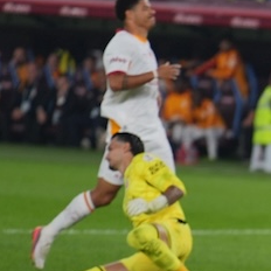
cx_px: 586
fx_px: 5261
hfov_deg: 2.9
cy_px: 259
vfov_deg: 2.9
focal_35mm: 594
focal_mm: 135
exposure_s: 1/1000
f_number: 2.8
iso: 400
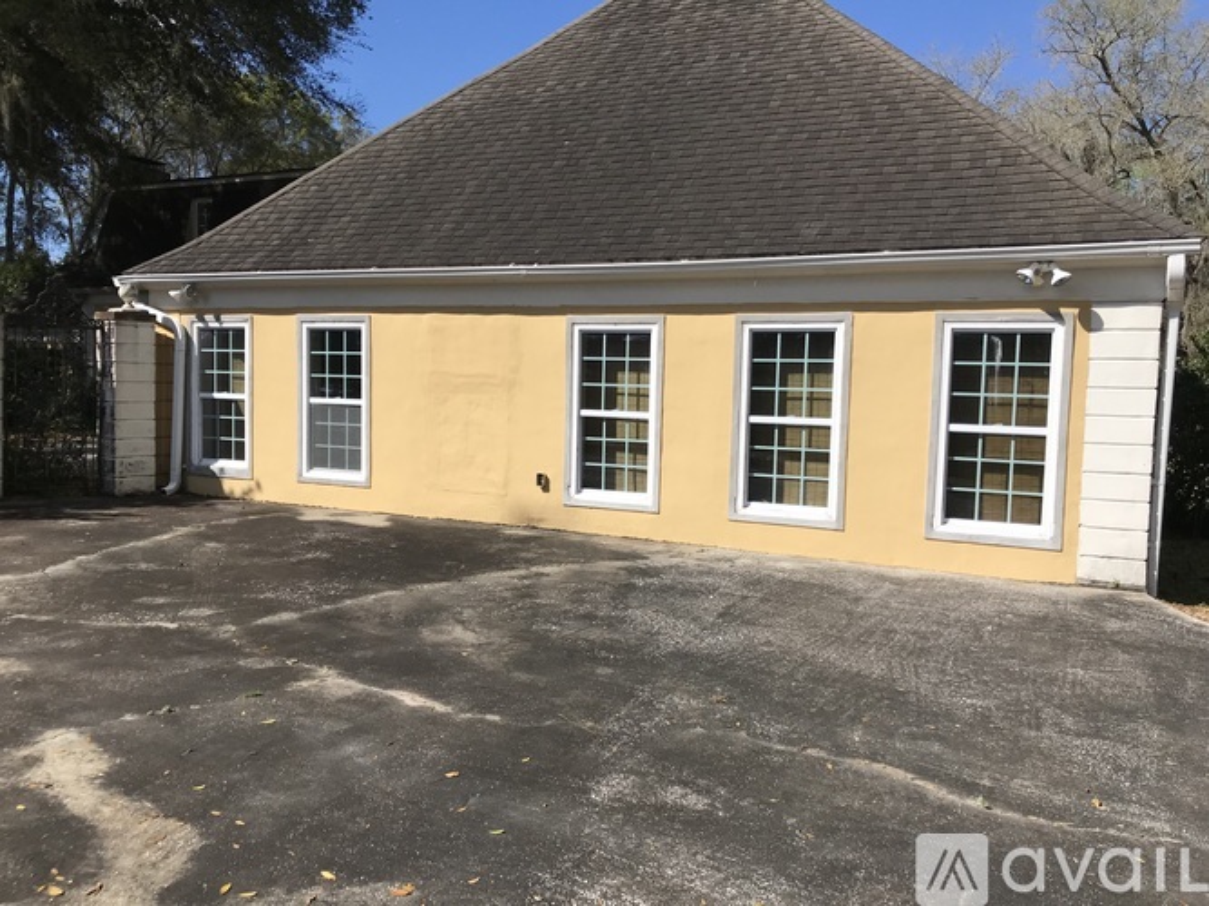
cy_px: 453
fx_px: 978
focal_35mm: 28
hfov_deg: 63.5
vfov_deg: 49.7
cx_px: 604
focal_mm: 3.99
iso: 20
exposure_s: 1/3300
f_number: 1.8
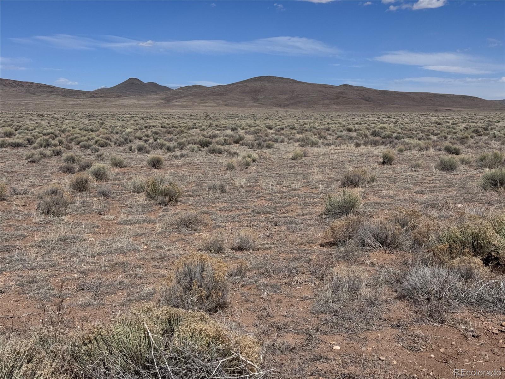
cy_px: 190
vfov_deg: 30.3
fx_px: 700
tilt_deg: -7.8
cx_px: 252
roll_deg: -0.5
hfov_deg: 39.7
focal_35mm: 48
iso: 64
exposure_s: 1/10526
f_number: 1.78
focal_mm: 6.76
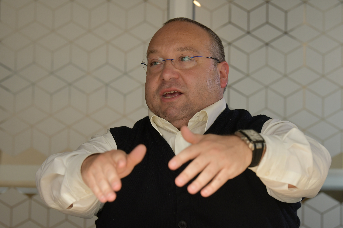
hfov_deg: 19.5
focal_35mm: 105
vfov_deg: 13.0
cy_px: 114
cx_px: 172
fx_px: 1000
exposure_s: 1/250
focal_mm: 105
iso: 1000
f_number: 5
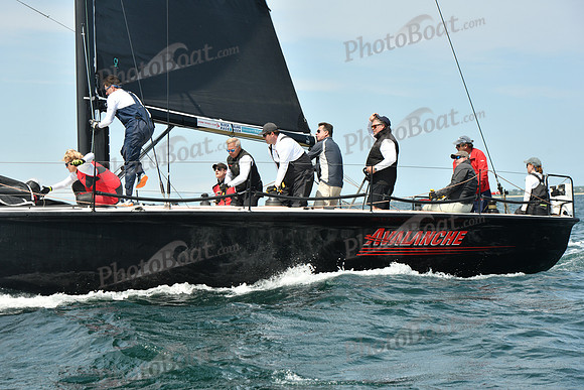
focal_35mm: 82
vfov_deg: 16.7
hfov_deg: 24.8
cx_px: 292
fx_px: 1330
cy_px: 195
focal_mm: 82
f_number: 7.1
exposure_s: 1/1250
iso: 320
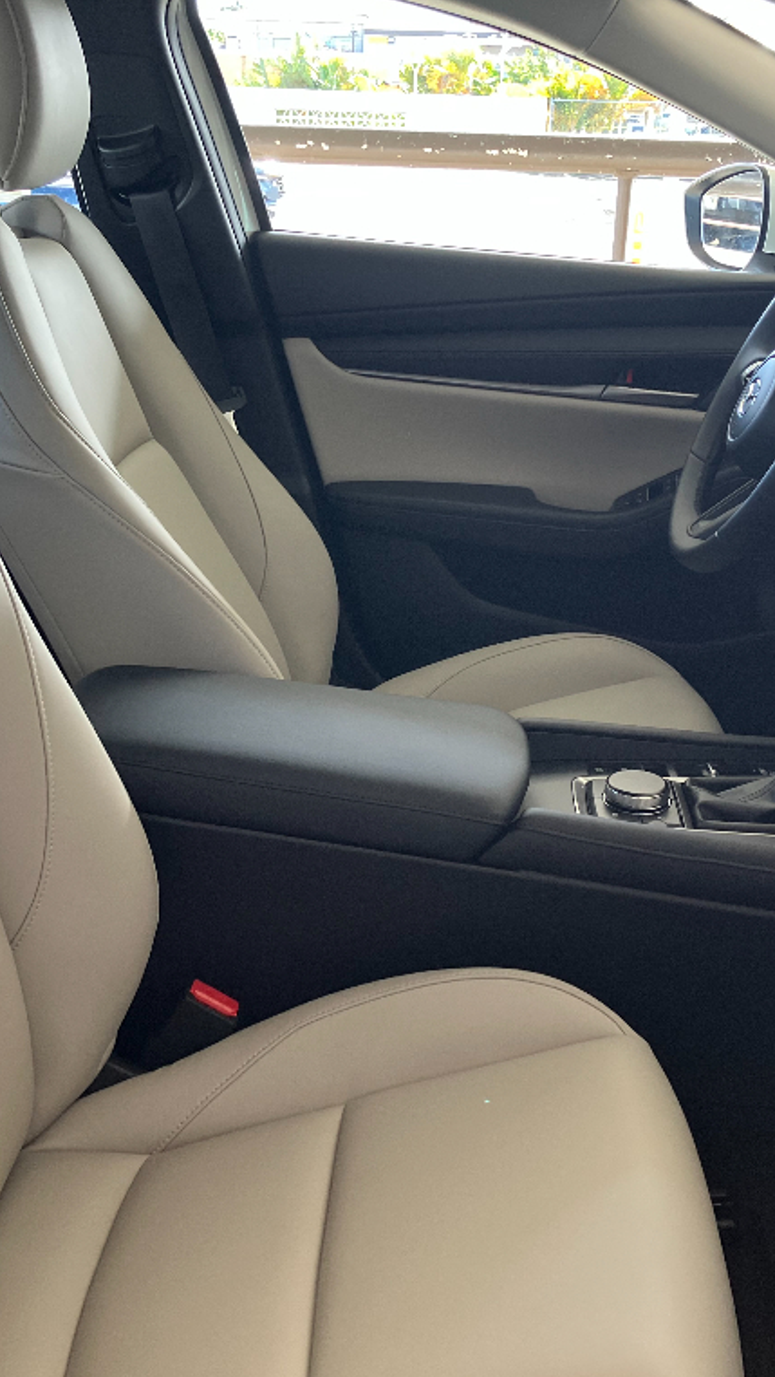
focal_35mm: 41
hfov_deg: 29.0
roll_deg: -1.6
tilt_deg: -20.2
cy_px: 688
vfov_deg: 49.4
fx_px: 1497
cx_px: 369
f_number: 1.8
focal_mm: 3.99
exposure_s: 1/107
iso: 80
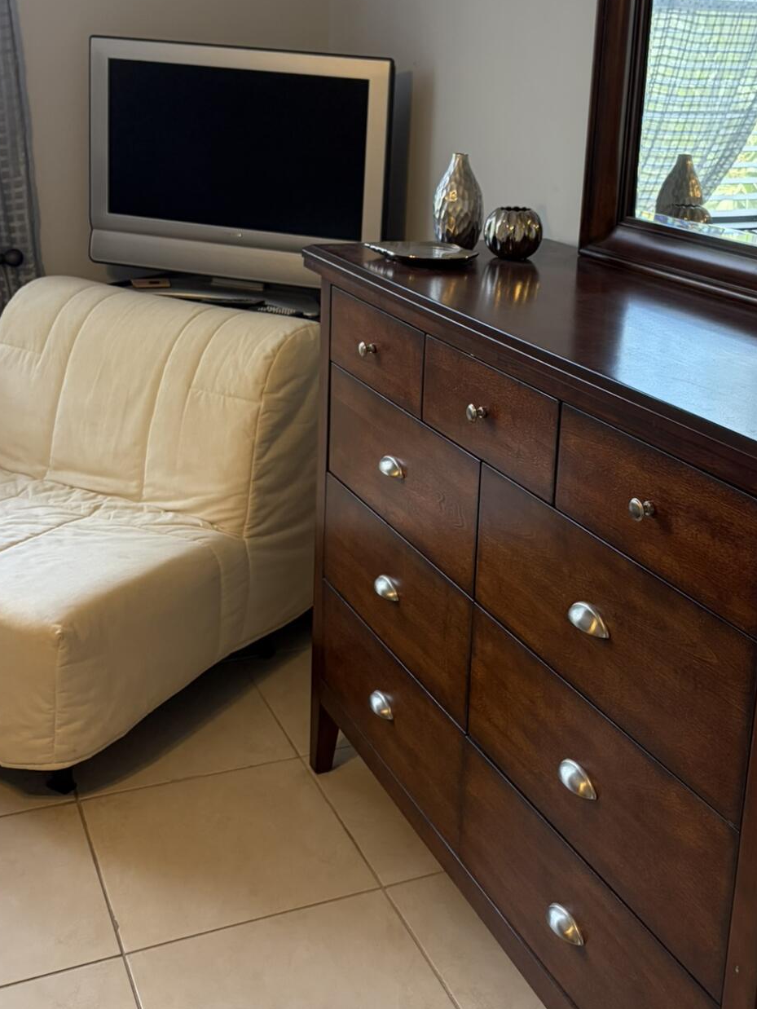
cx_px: 444
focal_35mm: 42
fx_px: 1224
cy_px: 359
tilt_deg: -14.8
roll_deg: -2.8
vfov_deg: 44.3
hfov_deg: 34.3
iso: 200
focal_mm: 5.96
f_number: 1.6
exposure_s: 1/120
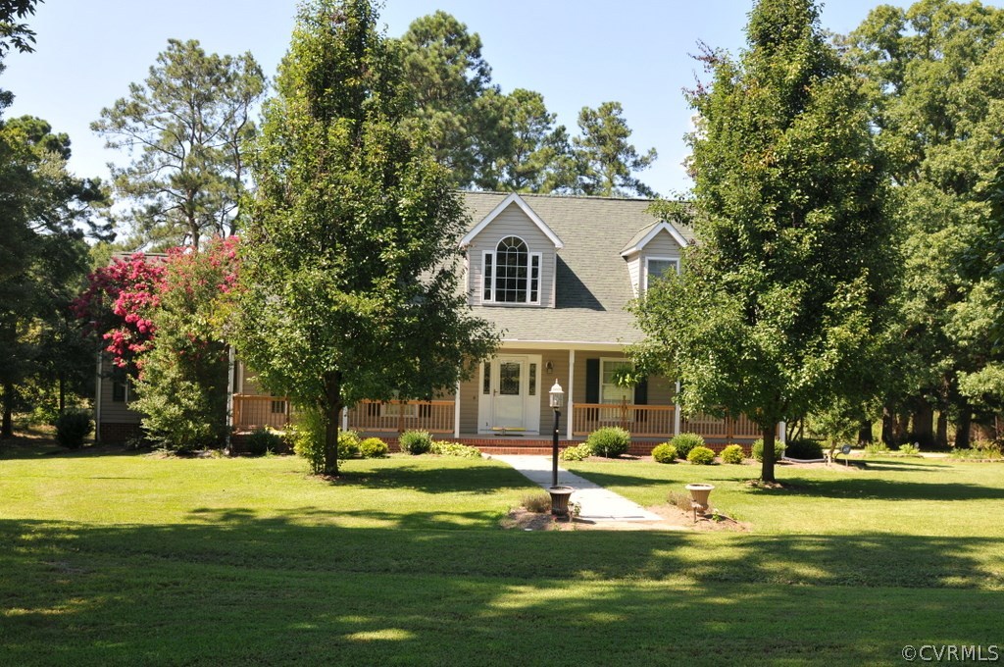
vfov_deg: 36.8
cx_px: 502
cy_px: 334
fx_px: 1003
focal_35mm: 36
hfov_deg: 53.2
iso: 200
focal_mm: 24
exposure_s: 1/200
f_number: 7.1
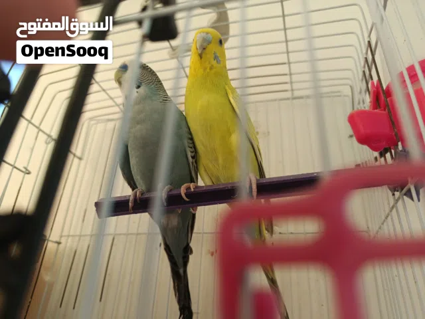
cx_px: 212
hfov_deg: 71.6
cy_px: 160
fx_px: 295
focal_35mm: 24
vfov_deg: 56.8
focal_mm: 5.24
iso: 50
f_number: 1.7
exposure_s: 1/100
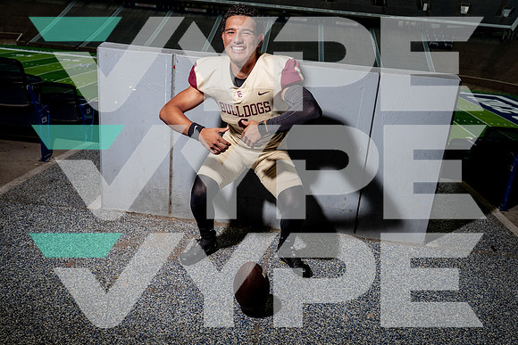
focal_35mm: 32
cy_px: 172
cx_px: 259
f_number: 6.3
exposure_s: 1/250
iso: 640
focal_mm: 30
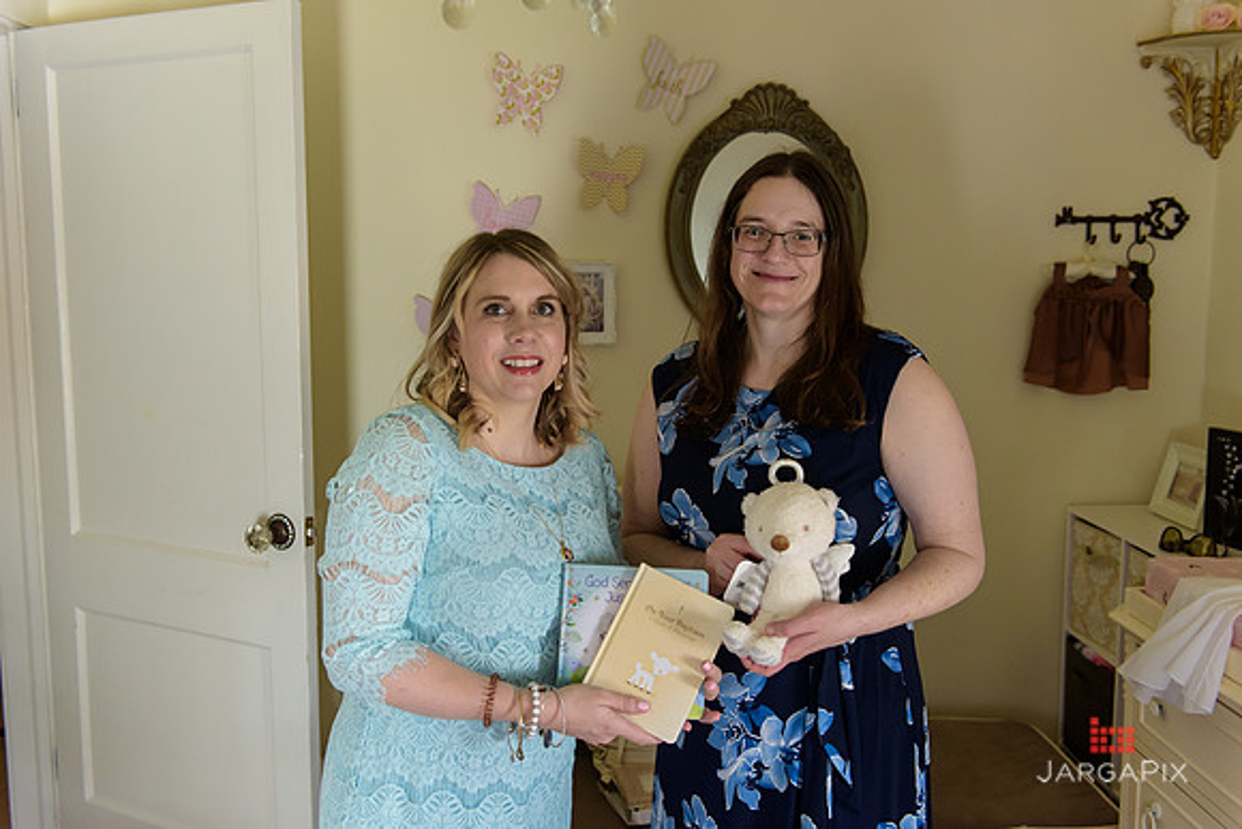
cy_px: 414
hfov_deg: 54.4
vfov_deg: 37.9
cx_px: 621
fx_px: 1208
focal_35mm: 35
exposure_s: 1/125
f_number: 3.2
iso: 1600
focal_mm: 35
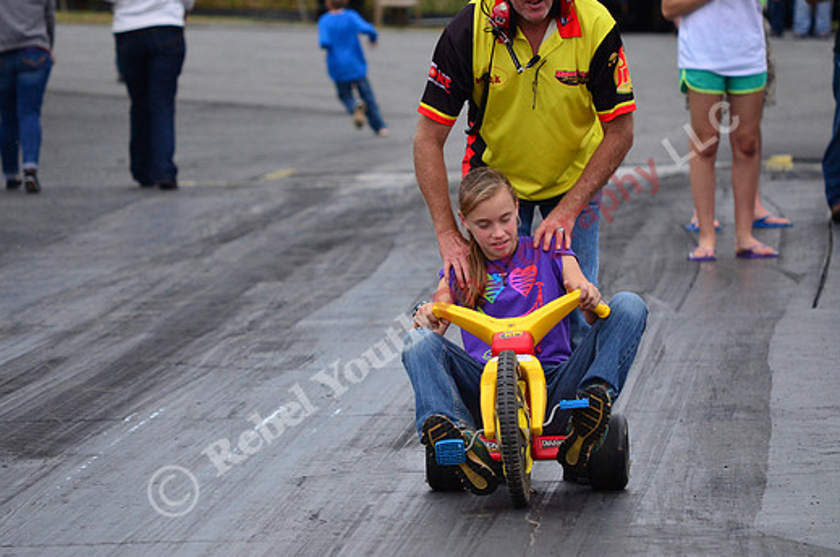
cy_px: 308
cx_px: 461
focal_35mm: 335
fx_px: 7802
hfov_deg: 6.2
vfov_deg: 4.1
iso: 1000
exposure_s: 1/2000
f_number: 5.6
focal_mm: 200
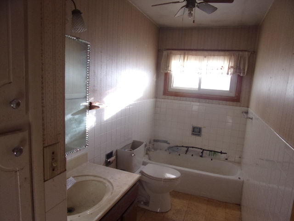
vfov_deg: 56.8
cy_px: 110
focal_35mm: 24
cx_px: 147
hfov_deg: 71.6
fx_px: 204
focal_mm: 4.3
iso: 80
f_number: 3.3
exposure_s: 1/50
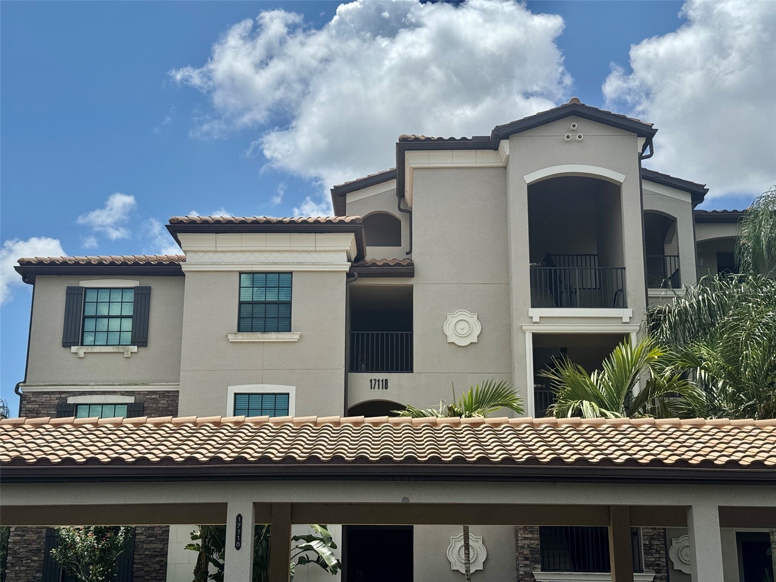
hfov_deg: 39.7
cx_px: 388
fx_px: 1076
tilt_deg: +14.1
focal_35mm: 48
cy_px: 291
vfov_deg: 30.3
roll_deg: -0.5
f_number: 1.78
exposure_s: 1/6410
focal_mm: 6.76
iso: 64
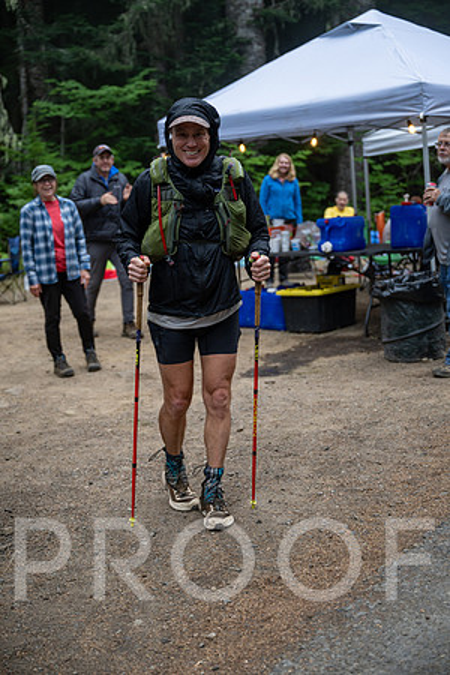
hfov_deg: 27.5
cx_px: 225
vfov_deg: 40.3
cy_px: 338
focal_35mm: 49
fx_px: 919
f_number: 2.8
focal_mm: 49
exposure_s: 1/160
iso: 1250
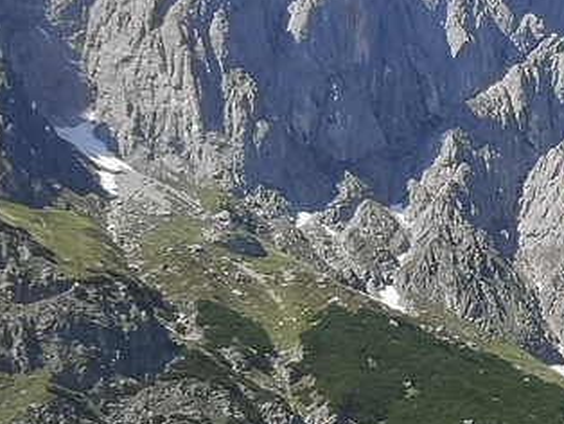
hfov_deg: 11.7
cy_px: 388
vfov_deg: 9.1
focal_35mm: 163
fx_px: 2658
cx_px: 790
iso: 50
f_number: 1.8
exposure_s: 1/1391
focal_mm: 3.95
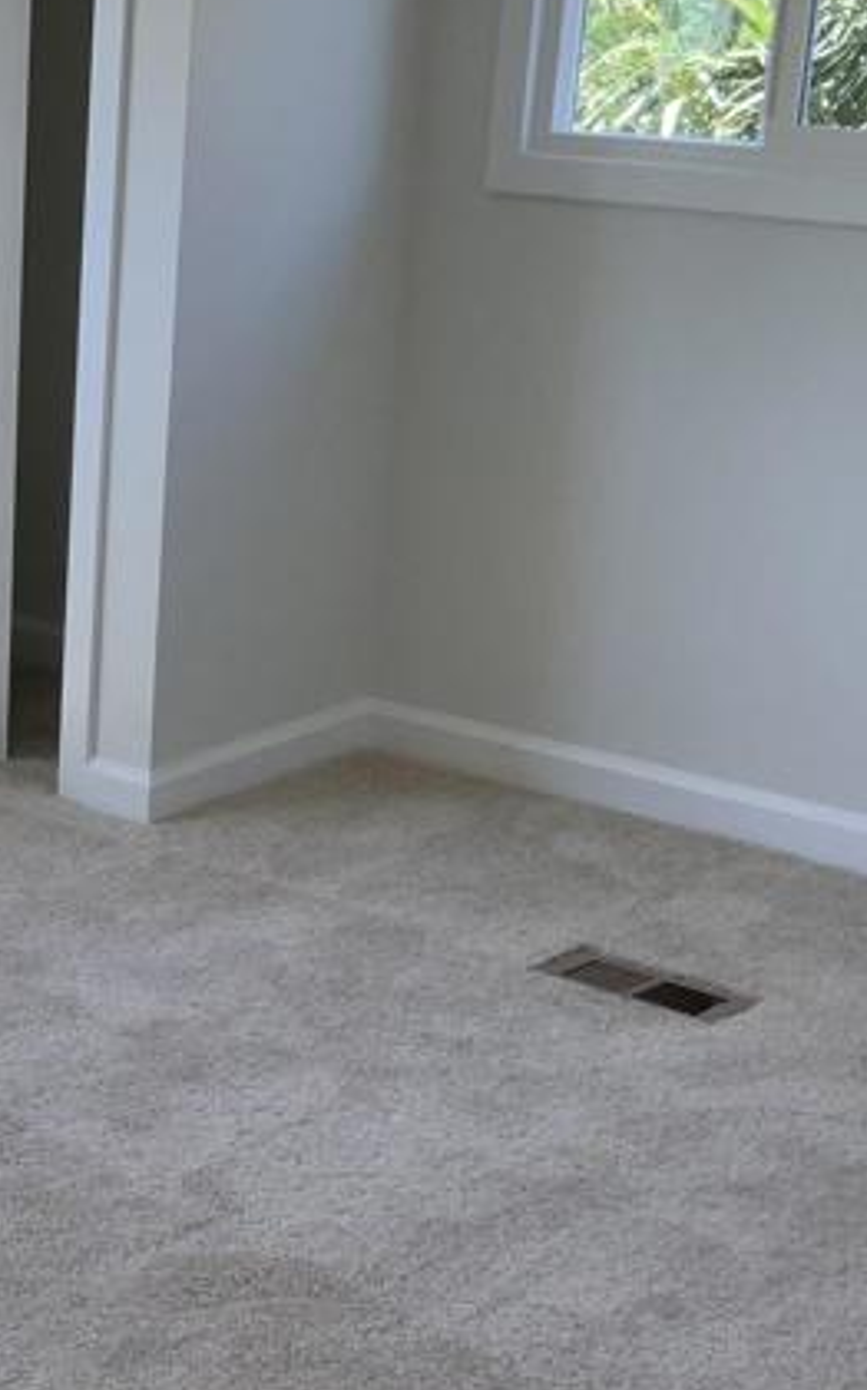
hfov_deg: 16.3
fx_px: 2839
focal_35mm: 75
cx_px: -295
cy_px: 847
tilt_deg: -20.4
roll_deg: -0.1
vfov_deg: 27.4
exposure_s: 1/120
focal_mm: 3
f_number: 1.8
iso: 32
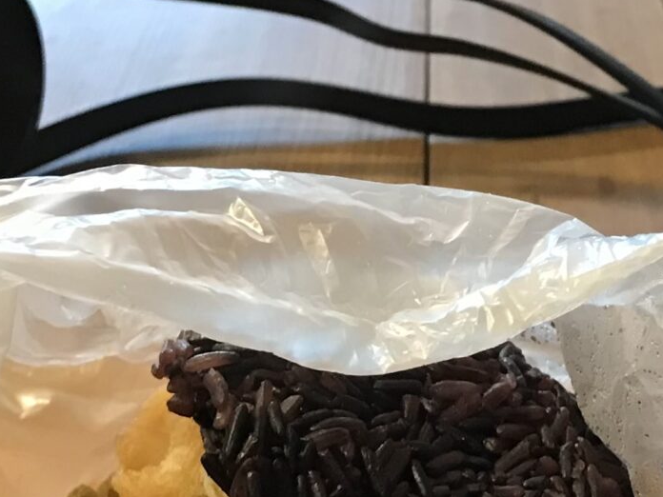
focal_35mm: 103
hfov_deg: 19.0
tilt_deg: -23.3
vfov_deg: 14.4
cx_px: 467
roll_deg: -0.7
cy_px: 204
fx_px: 1973
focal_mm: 3.99
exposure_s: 1/15
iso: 64
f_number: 1.8
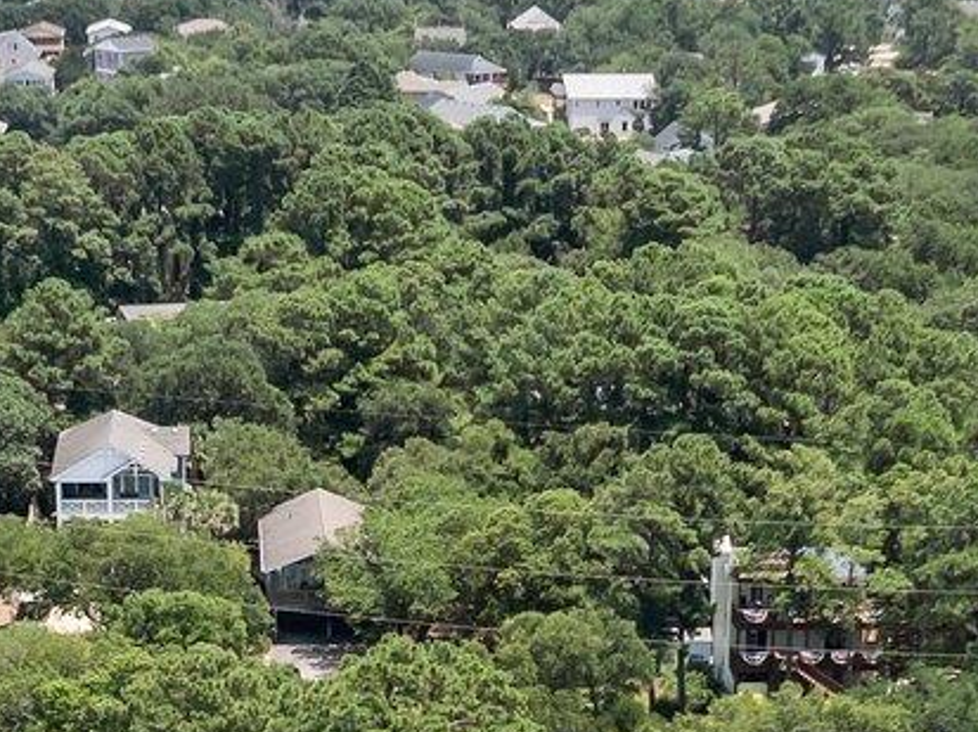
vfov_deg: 11.9
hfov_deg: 16.6
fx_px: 3359
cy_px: 1065
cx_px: 467
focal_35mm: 119
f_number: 2.8
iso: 260
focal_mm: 12.29
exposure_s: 1/2000
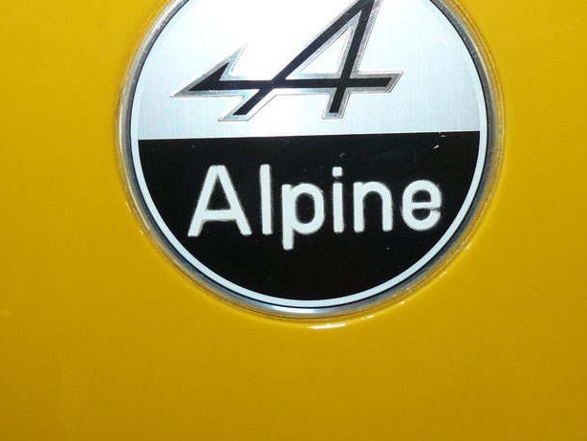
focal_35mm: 60
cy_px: 139
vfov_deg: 24.3
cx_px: 324
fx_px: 1018
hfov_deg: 32.1
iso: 100
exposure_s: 1/40
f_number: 2.8
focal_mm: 6
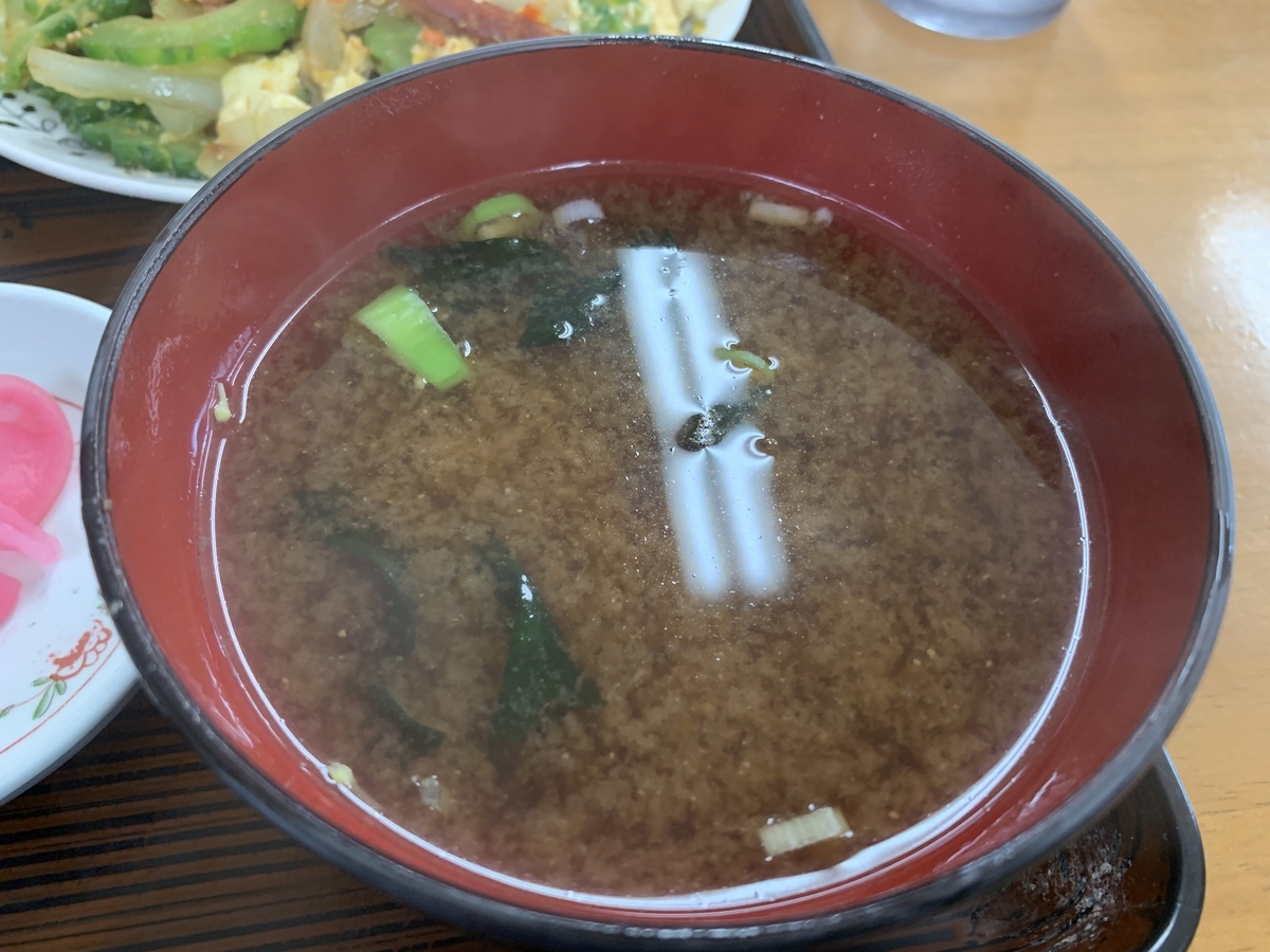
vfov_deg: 53.1
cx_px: 635
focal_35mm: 26
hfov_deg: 67.3
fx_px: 954
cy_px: 476
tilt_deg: -54.5
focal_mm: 4.25
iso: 250
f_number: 1.8
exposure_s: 1/60
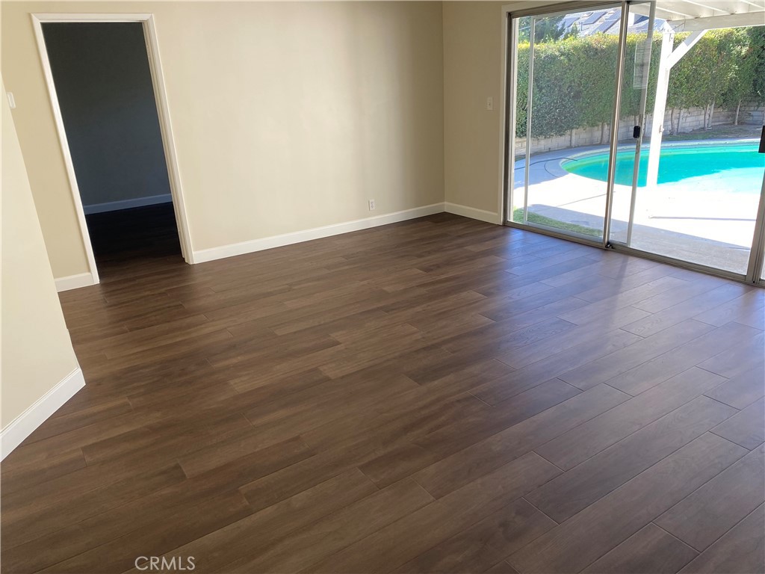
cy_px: 287
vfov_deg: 53.1
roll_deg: +4.6
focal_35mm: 26
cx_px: 382
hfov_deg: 67.3
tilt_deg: -13.7
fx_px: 575
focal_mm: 4.25
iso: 50
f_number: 1.8
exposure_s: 1/122
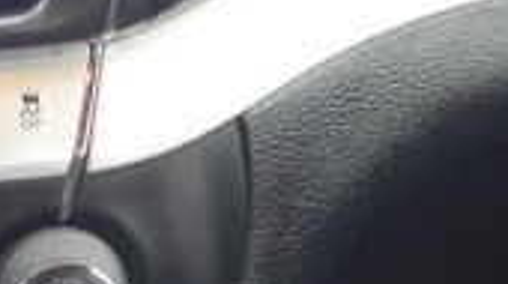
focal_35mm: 148
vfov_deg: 7.9
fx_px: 1990
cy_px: -200
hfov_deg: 13.6
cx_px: -272
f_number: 3.5
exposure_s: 1/30
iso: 400
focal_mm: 6.3
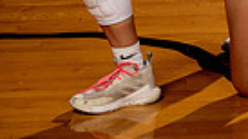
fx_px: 1197
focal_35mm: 182
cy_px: -208
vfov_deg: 6.3
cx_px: 262
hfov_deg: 11.7
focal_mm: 53
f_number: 5.6
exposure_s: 1/250
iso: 100
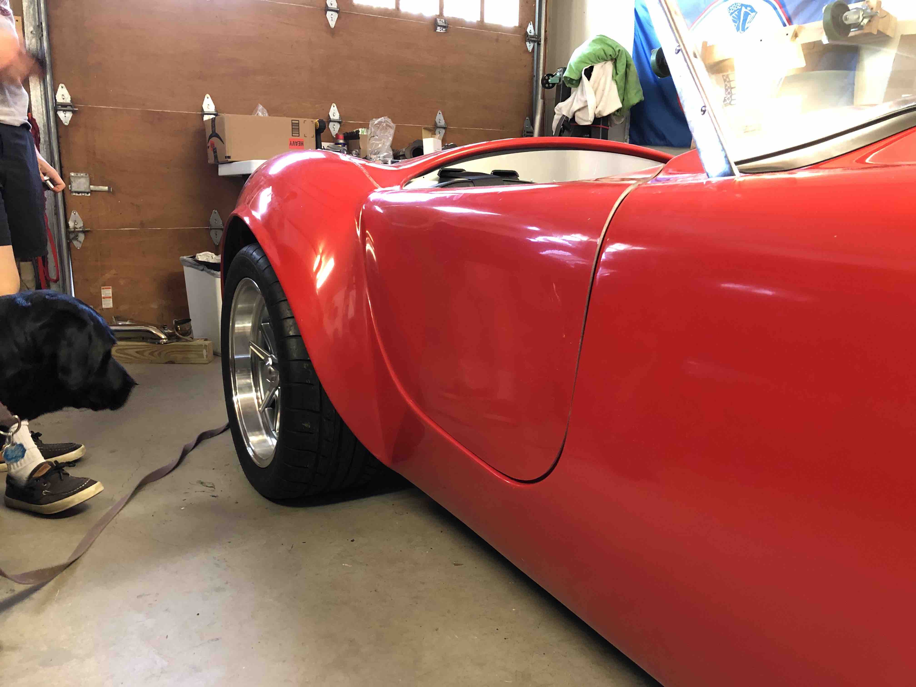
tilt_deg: -12.6
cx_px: 458
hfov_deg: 63.4
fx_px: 741
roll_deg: -1.0
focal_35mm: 28
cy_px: 344
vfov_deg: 49.7
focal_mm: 4
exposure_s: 1/9
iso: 100
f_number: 1.8
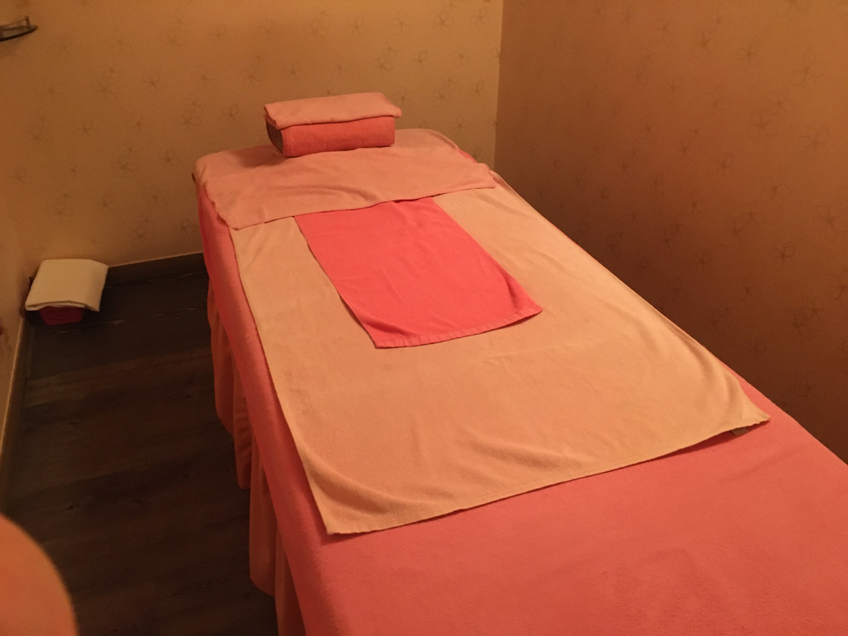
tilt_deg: -32.0
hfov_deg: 61.7
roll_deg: -0.3
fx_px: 710
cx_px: 424
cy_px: 318
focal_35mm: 29
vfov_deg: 48.2
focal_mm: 4.15
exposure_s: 1/15
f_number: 2.2
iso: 320
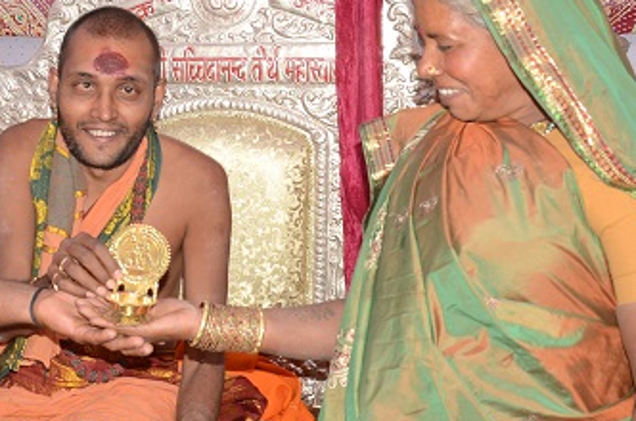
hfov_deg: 24.6
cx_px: 6
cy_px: 210
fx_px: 1394
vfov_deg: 17.2
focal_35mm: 79
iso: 250
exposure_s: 1/100
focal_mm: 25
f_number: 6.3
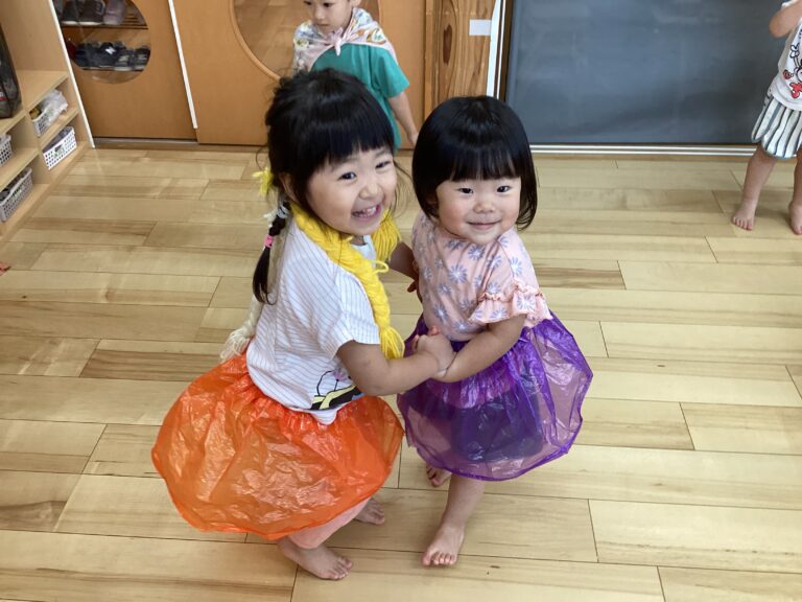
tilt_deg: -36.7
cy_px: 301
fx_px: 718
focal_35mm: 31
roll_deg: -2.4
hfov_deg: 58.4
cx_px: 401
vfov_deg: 45.4
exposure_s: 1/120
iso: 100
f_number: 2.4
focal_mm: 3.3
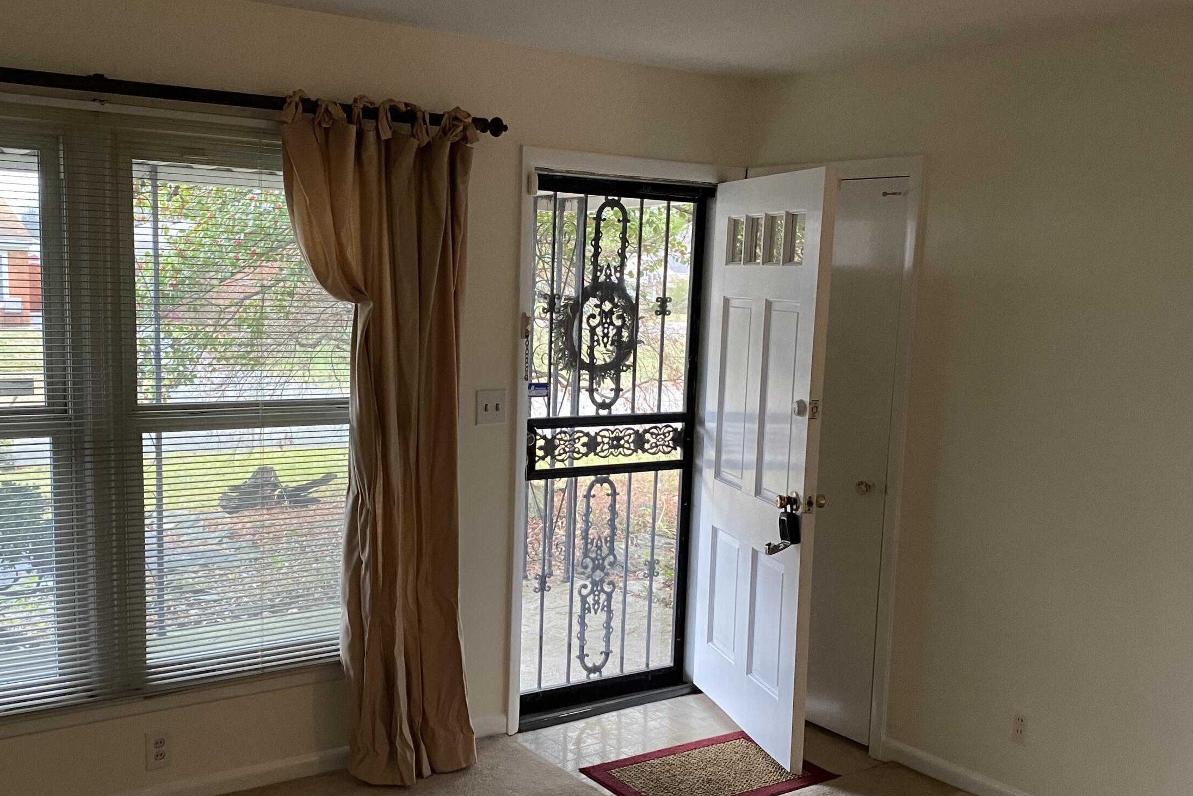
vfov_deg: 35.8
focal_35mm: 37
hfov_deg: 51.9
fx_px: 1226
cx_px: 558
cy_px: 466
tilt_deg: -9.0
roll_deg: -0.8
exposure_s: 1/60
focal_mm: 4.25
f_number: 1.8
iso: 320
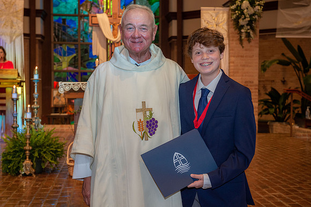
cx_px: 156
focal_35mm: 60
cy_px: 104
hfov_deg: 33.4
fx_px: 518
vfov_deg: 22.6
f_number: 5.6
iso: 1600
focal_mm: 60
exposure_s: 1/125
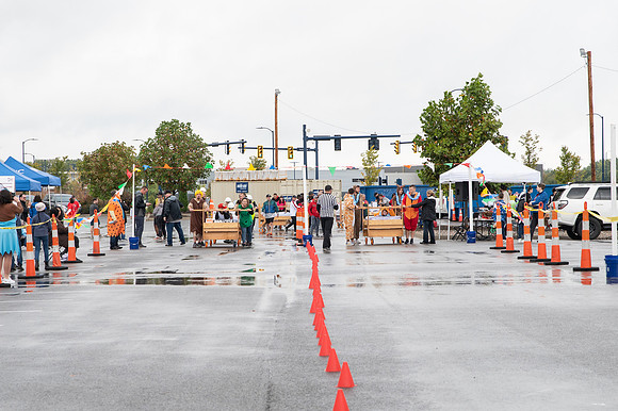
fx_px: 1664
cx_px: 301
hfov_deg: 21.0
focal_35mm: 97
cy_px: 237
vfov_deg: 14.1
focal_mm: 70
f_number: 6.3
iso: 400
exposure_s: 1/400
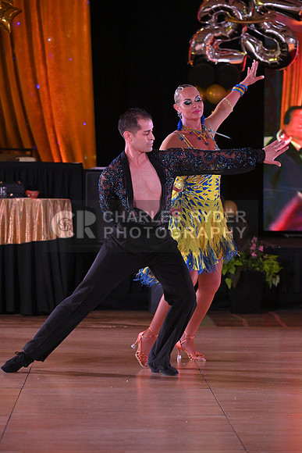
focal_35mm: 120
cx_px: 151
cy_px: 226
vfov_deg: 17.1
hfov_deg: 11.4
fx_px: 1509
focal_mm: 120
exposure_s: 1/400
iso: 3200
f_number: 5
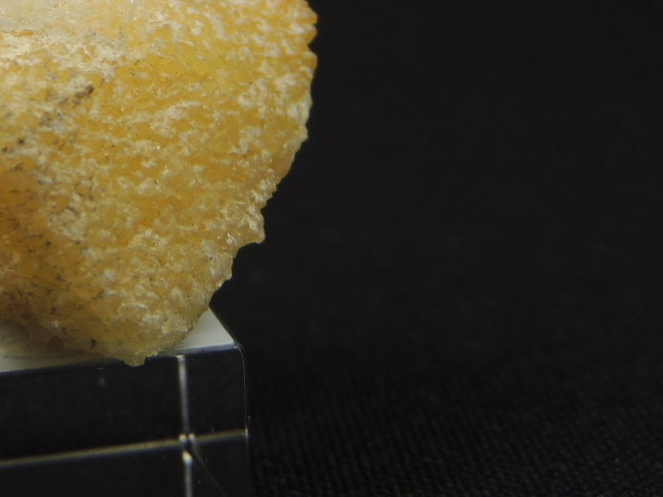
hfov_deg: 17.6
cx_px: -16
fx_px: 2087
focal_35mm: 109
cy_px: -71
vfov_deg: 13.3
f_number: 3.5
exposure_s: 1/250
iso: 100
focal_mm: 8.3
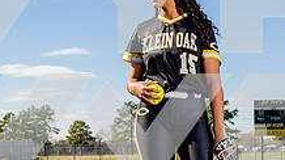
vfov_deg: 14.7
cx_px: 199
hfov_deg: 26.0
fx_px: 611
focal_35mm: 81
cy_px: 144
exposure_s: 1/1000
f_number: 4
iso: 100
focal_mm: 29
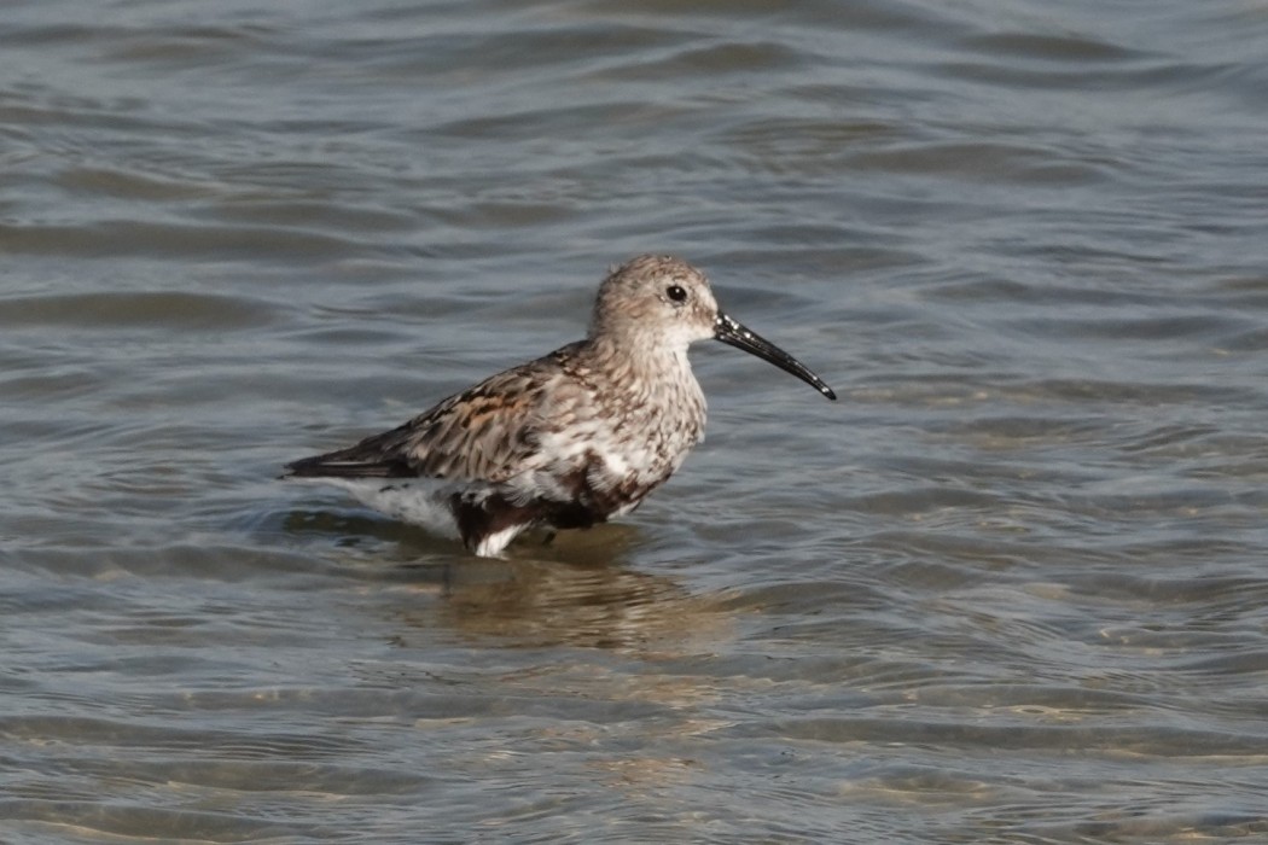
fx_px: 13066
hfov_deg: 5.6
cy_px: 422
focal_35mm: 371
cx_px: 634
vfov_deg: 3.7
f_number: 7.1
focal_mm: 135.89
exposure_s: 1/320
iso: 100
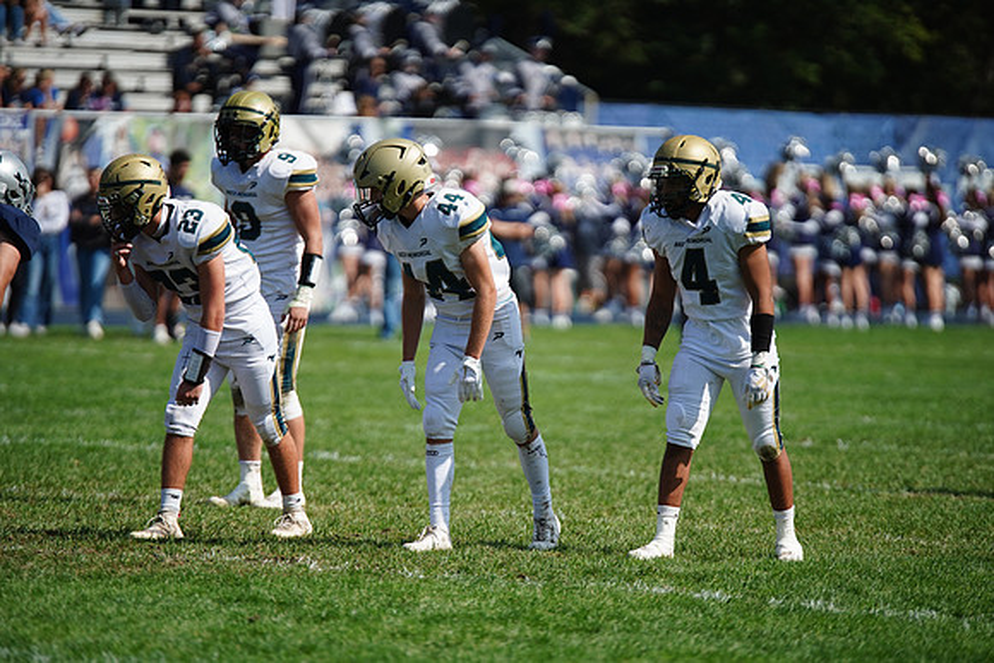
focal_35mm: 300
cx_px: 497
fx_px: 8285
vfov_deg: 4.6
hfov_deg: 6.9
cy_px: 332
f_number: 2.8
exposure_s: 1/6400
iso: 400
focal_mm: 300
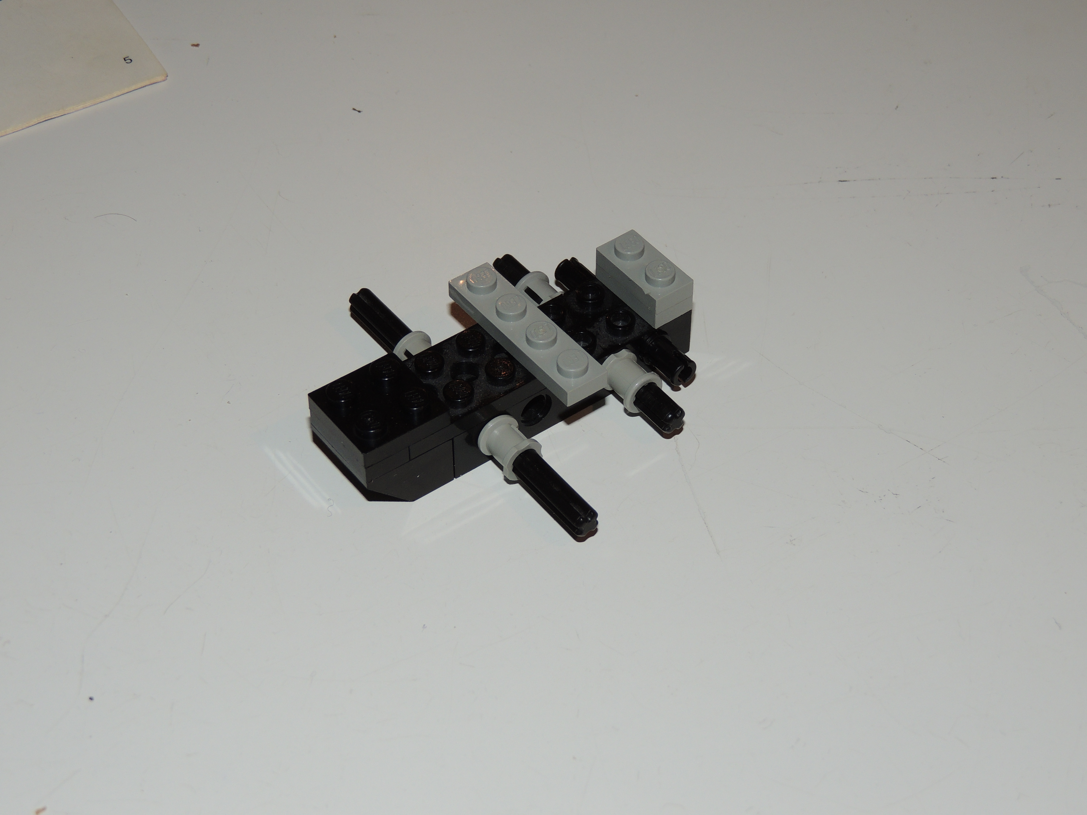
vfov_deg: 21.0
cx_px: 544
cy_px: 408
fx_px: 2198
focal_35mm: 70
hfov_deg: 27.8
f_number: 3.9
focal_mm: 12.4
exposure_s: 1/50
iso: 140
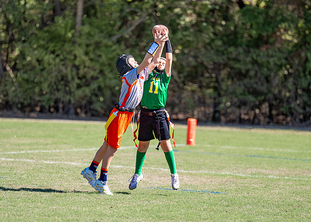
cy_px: 127
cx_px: 162
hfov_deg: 7.1
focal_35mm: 284
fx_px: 2509
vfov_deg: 5.1
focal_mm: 200
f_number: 2.8
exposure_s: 1/2000
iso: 200
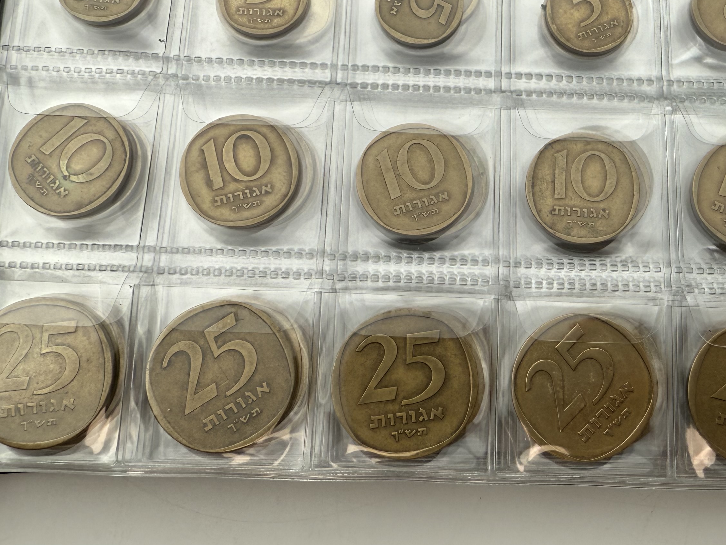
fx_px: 902
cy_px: 154
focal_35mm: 43
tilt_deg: -74.3
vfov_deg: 33.1
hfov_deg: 42.9
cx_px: 511
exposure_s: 1/312
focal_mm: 2.22
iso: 40
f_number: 2.2
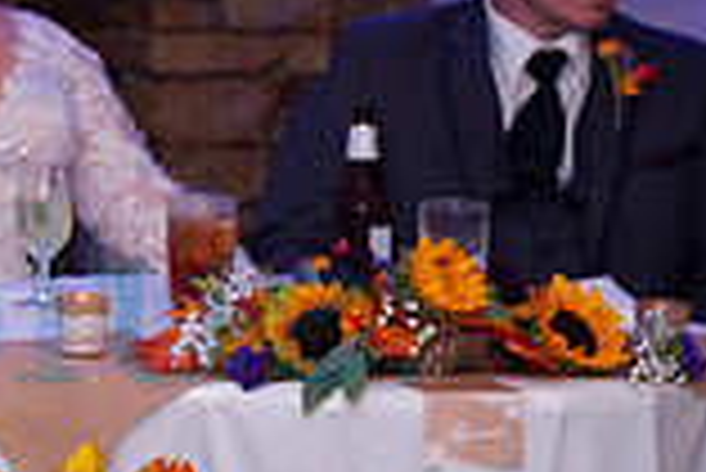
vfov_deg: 5.3
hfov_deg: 7.7
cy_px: -189
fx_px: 5064
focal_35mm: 258
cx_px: -540
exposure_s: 1/160
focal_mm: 70
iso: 1000
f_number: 2.8
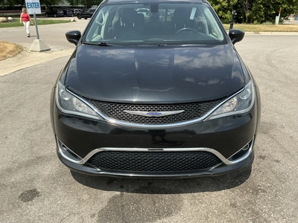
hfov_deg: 63.4
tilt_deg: -19.9
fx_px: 241
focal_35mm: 28
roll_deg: -0.2
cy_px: 112
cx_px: 149
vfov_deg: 49.7
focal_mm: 3
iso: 25
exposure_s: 1/1121
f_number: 1.8
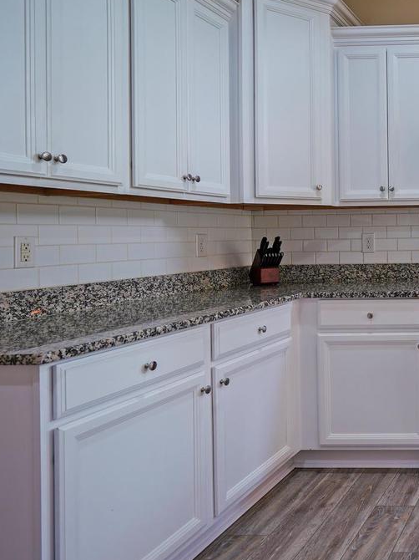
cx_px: 548
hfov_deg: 33.2
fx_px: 501
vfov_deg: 58.0
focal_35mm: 31
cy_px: 231
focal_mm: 10
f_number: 2.8
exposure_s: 1/30
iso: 125
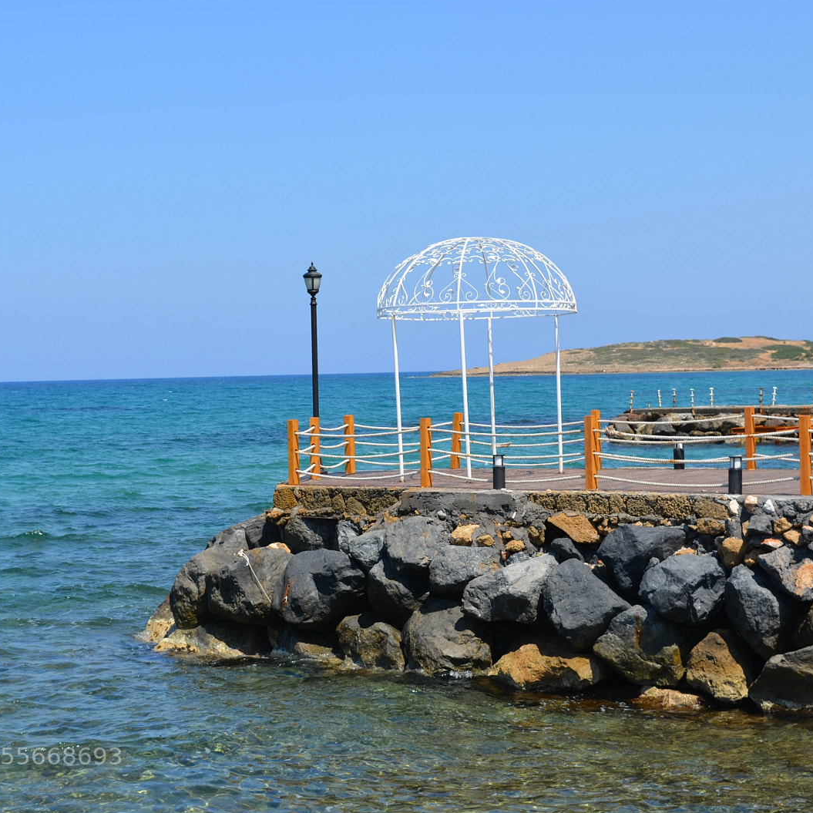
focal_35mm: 68
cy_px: 406
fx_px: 1797
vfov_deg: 25.5
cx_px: 335
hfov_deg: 25.5
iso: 100
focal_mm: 35
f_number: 9
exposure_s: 1/320
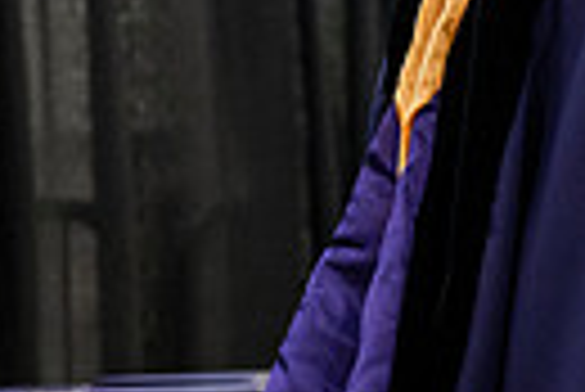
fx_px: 6149
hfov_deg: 5.3
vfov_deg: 3.6
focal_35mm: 378
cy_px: -79
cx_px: 1125
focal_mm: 85
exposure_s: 1/200
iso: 4000
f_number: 4.5
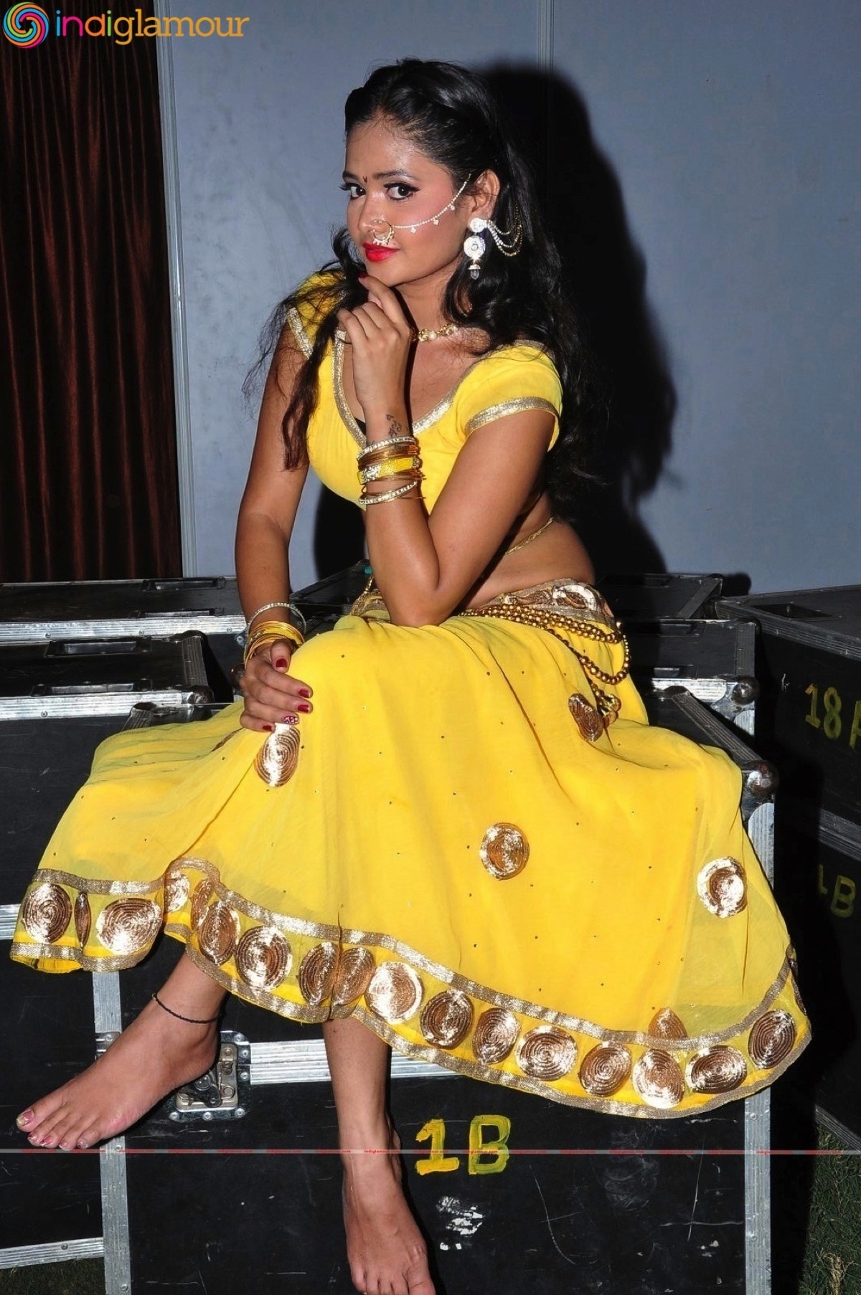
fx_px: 1618
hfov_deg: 29.8
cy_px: 648
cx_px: 430
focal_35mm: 45
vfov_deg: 43.6
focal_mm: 30
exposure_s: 1/125
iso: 500
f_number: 14
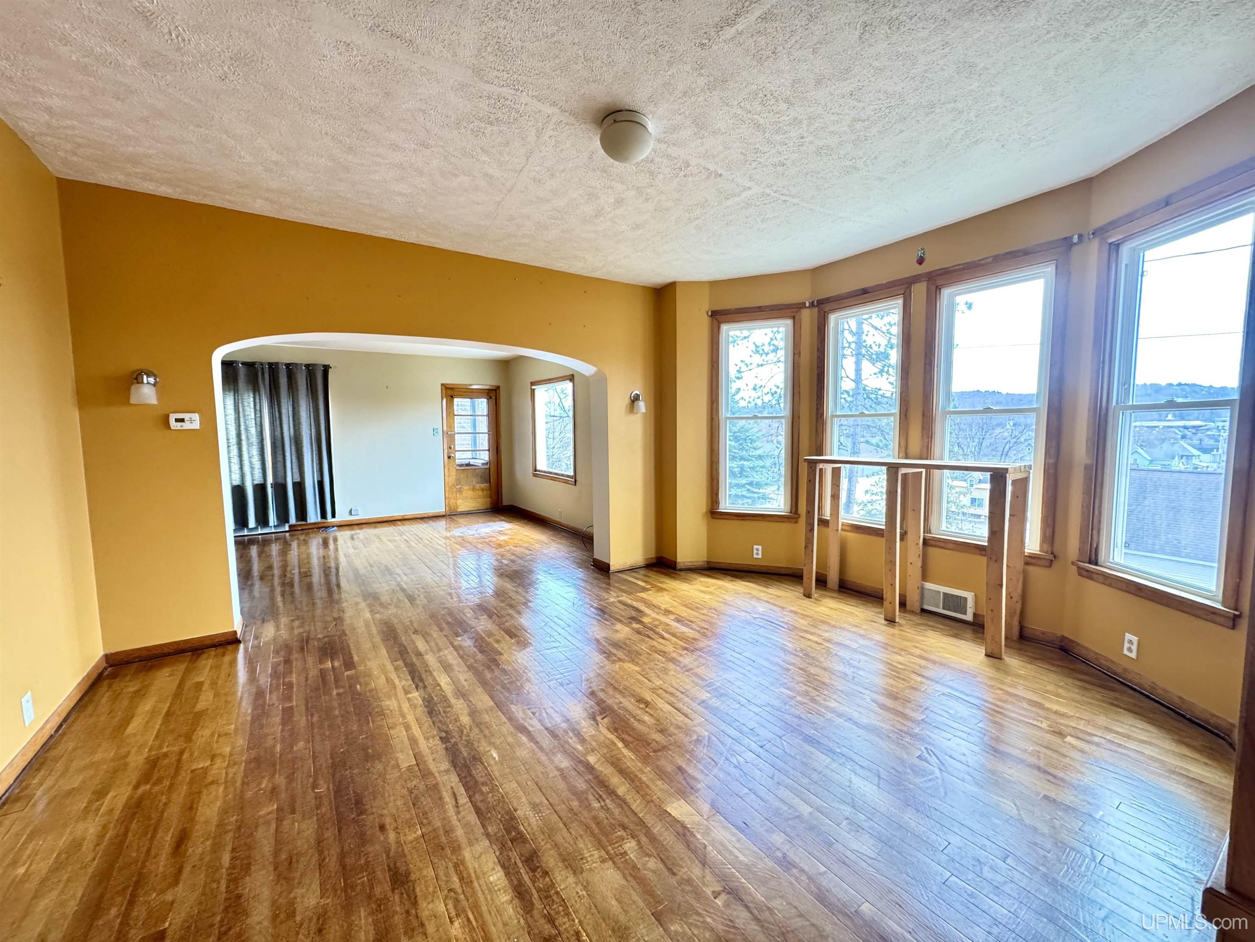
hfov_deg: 102.1
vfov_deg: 85.7
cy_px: 471
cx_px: 628
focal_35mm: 14
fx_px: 508
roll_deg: +0.3
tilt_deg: -5.0
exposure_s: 1/99
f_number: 2.2
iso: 250
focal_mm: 2.22
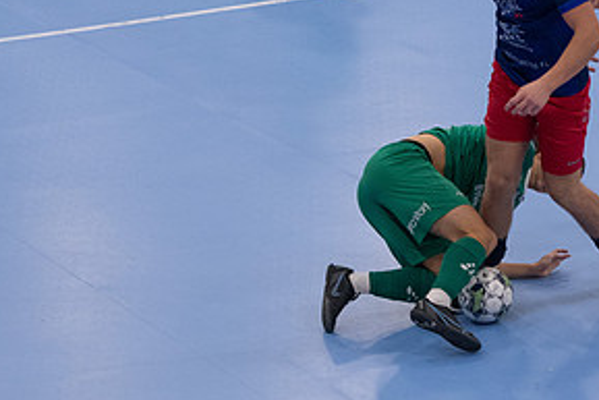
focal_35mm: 259
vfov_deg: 5.3
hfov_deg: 7.9
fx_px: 4311
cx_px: 543
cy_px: 308
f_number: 3.2
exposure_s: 1/640
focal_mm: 86
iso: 2000
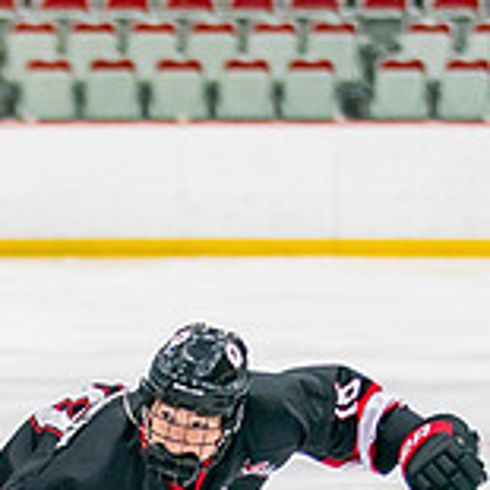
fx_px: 7607
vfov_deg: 3.7
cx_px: 103
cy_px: 661
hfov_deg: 3.7
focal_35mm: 475
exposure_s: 1/640
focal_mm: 102
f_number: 2.8
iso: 1000
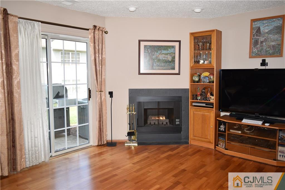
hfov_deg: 67.4
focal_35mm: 27
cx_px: 142
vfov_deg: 47.9
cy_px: 95
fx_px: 214
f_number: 3.5
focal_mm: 18
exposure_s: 1/125
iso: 100
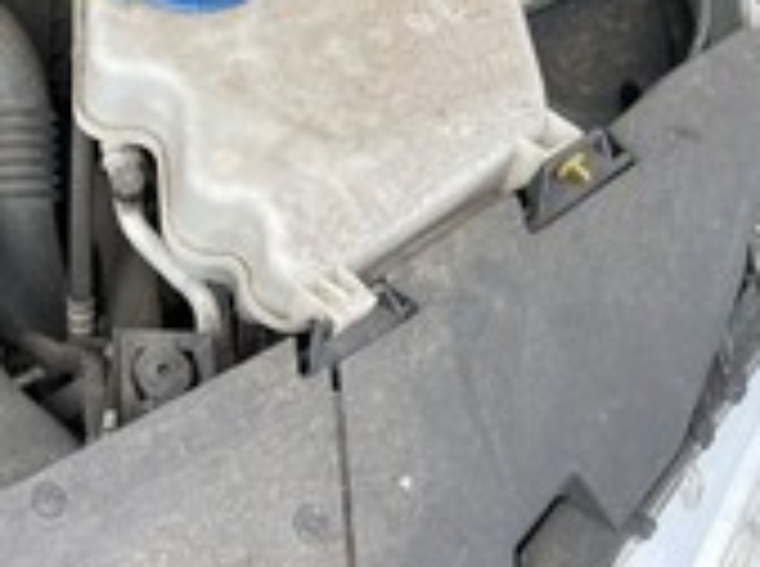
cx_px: -4
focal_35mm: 54
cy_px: 104
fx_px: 1183
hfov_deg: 32.7
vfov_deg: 26.4
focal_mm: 4.2
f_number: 1.6
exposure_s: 1/596
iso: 32
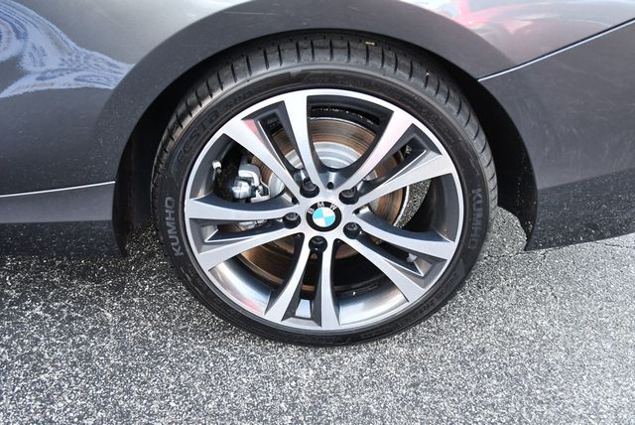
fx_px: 706
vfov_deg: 33.5
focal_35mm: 40
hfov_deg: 48.4
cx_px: 318
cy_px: 212
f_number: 3.8
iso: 800
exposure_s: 1/250
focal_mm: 20
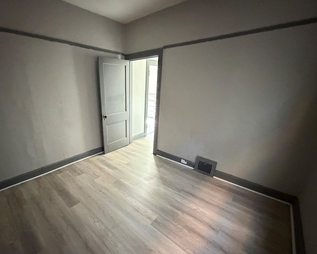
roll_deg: -0.8
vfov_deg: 80.2
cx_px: 136
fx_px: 150
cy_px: 137
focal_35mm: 16
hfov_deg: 92.5
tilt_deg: -21.3
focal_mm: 2.22
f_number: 2.2
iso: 1600
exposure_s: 1/35
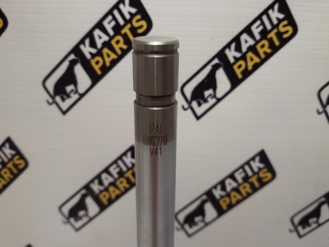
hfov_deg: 58.4
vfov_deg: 45.4
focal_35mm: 31
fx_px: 295
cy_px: 124
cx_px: 164
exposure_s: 1/33
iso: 50
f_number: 2.4
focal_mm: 2.93
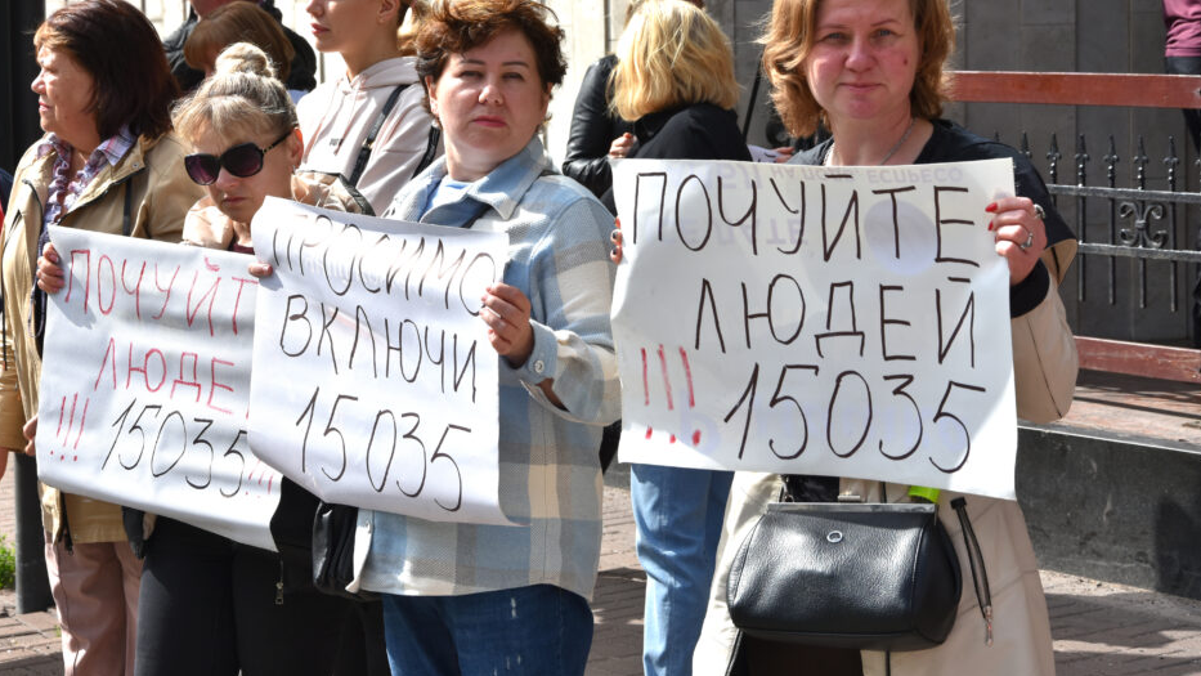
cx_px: 572
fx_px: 3185
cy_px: 244
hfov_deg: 21.4
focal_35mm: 100
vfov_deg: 12.1
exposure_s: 1/500
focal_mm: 58
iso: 110
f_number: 8
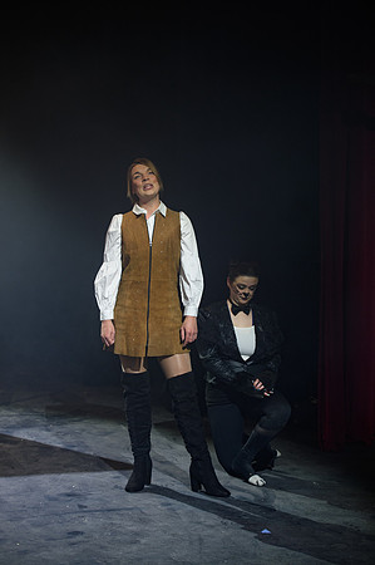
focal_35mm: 70
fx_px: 1096
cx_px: 188
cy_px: 282
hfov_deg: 19.4
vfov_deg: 28.9
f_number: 2.8
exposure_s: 1/320
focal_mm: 70
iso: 800
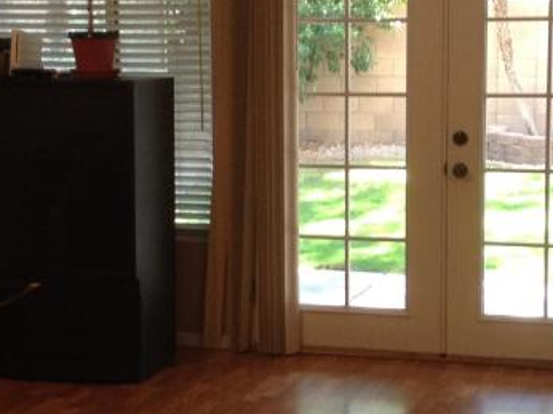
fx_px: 1564
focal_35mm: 98
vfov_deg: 15.1
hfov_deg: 20.0
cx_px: 321
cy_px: 198
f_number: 2.4
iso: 50
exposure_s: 1/25
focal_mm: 3.3
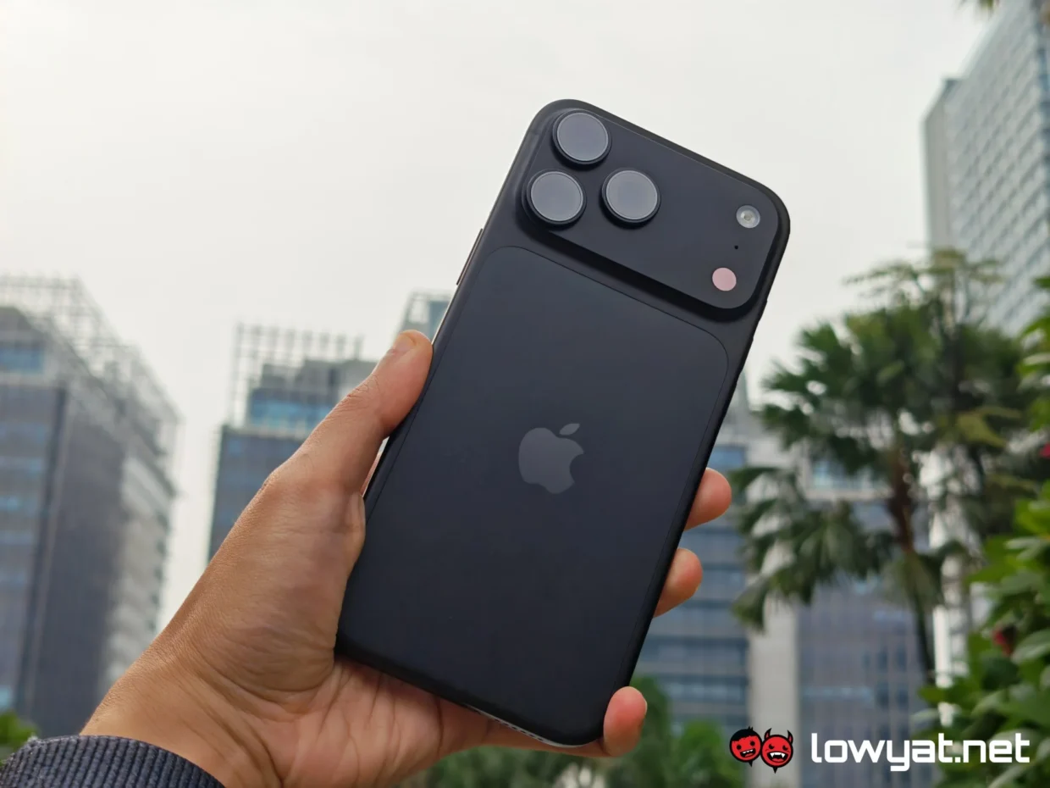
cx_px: 525
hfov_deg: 41.2
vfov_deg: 31.5
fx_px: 1395
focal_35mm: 46
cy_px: 394
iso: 50
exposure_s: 1/930
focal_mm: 5.4
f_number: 2.8
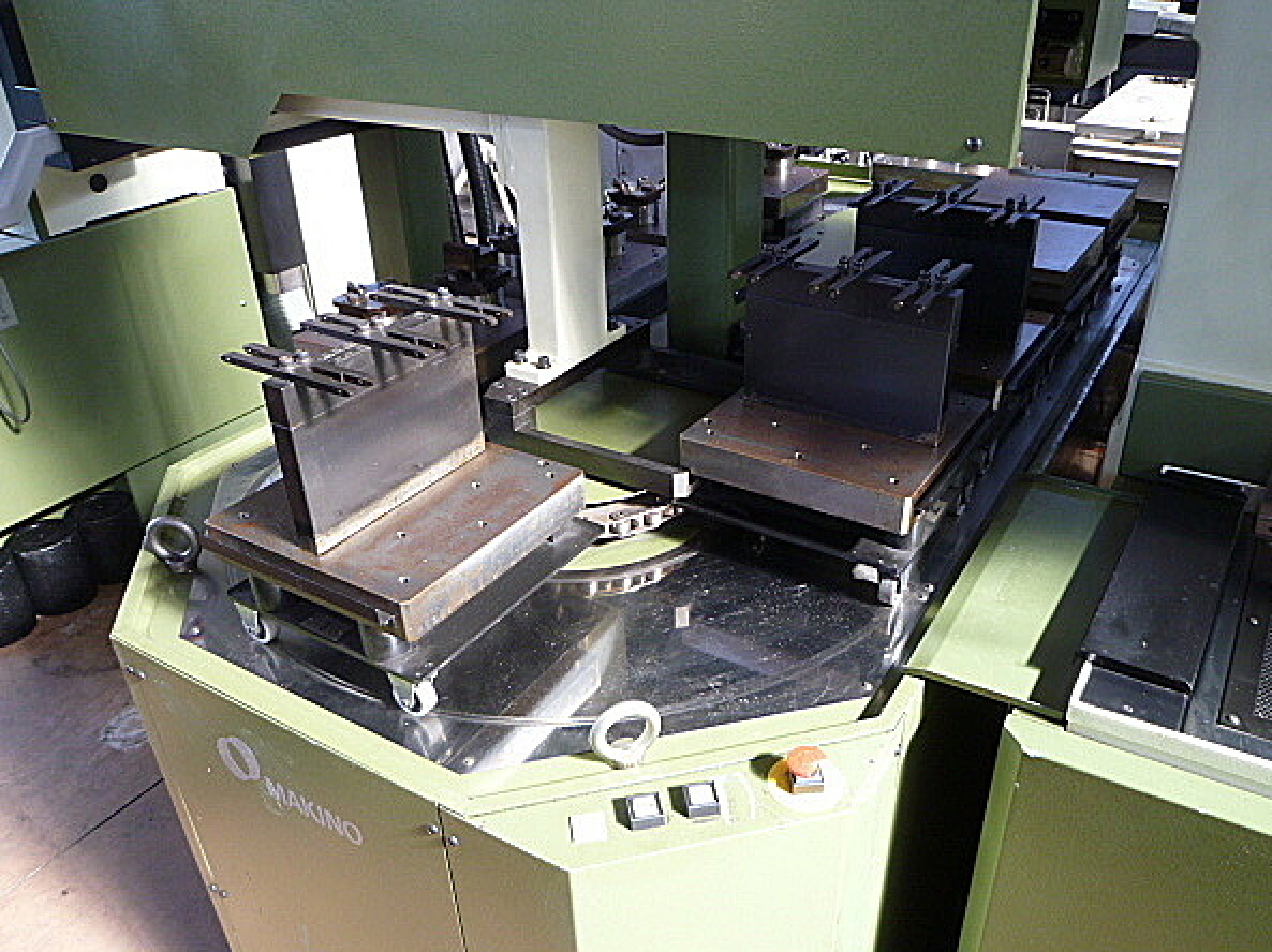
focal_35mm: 27
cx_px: 669
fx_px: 992
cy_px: 512
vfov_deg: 51.3
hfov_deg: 65.3
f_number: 2.8
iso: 160
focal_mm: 4.5
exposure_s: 1/30
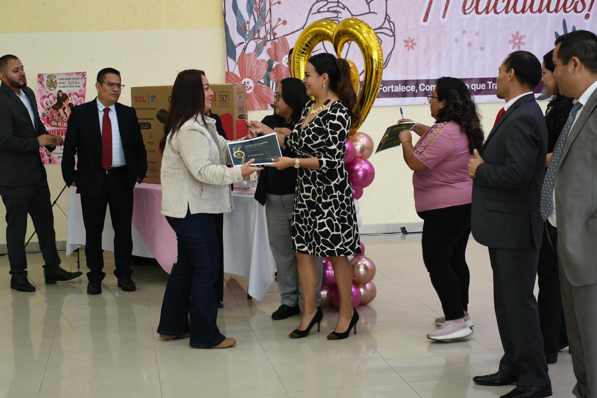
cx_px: 297
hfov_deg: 32.9
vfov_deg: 22.3
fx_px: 1012
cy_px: 196
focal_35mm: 61
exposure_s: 1/100
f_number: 4.5
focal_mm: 40
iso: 1250
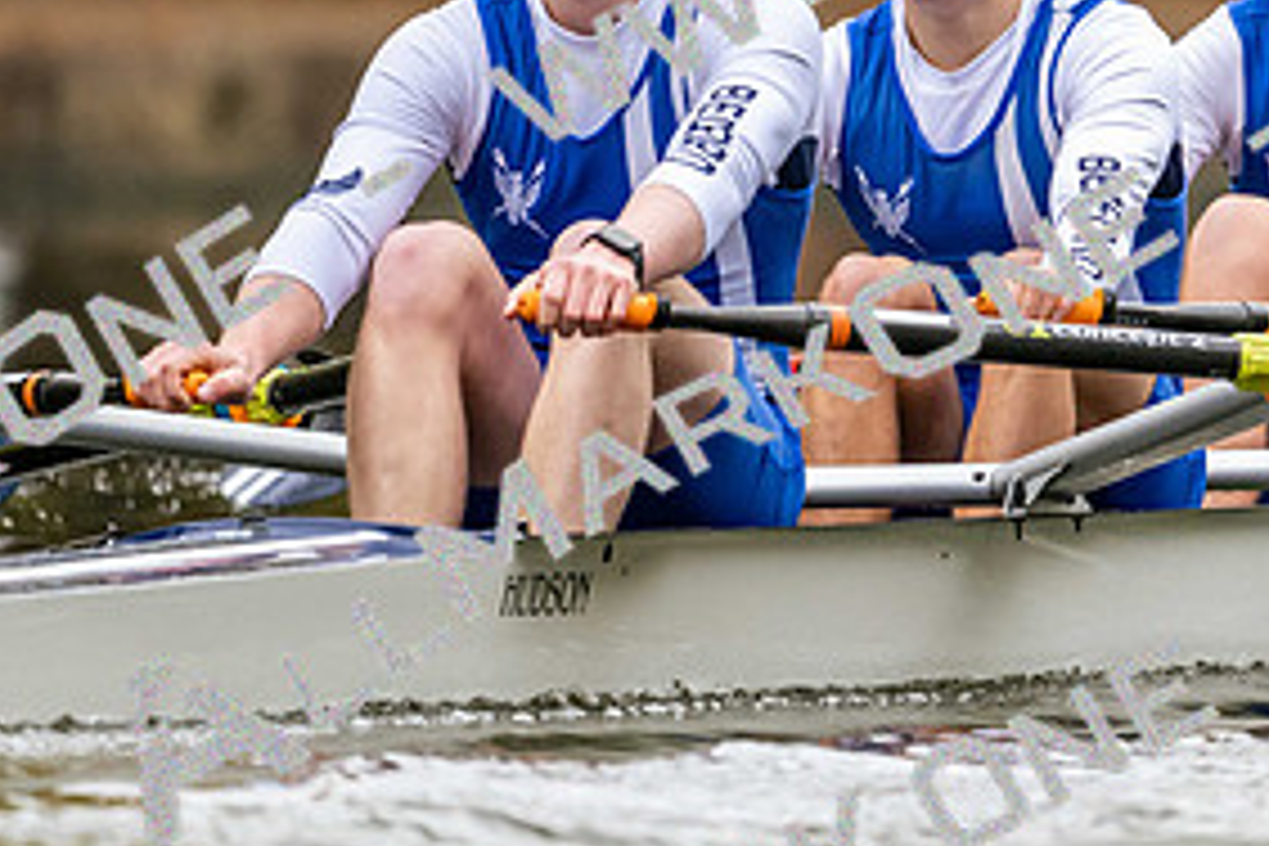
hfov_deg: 2.5
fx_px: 29044
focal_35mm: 824
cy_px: 155
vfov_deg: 1.7
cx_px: 1044
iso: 2500
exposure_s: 1/2000
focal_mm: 400
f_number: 4.5
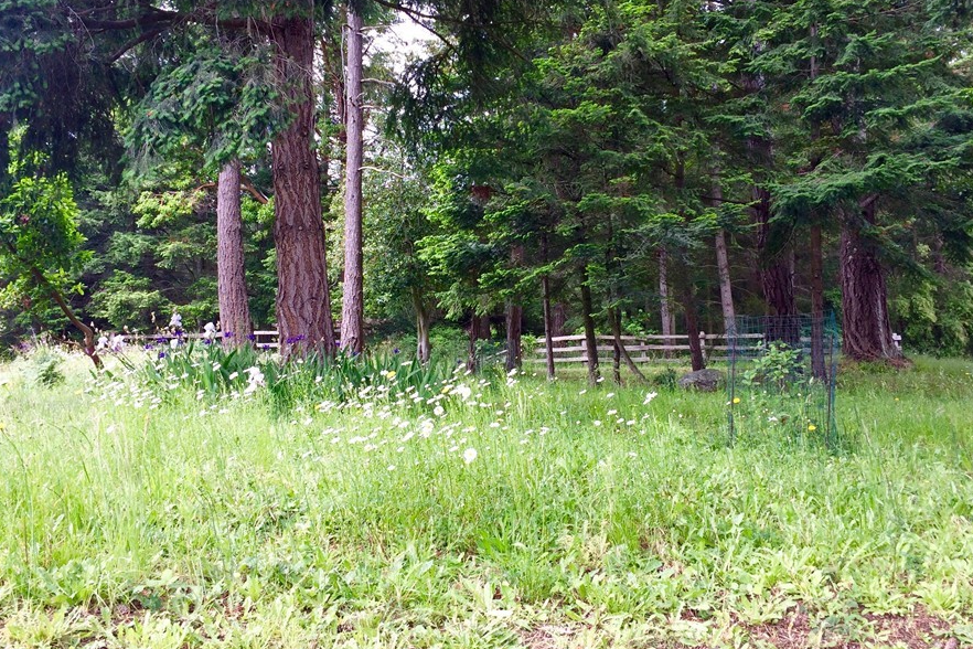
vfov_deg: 37.8
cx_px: 475
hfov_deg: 54.4
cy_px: 295
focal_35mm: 35
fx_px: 946
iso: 32
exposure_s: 1/179
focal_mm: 4.15
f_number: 2.2
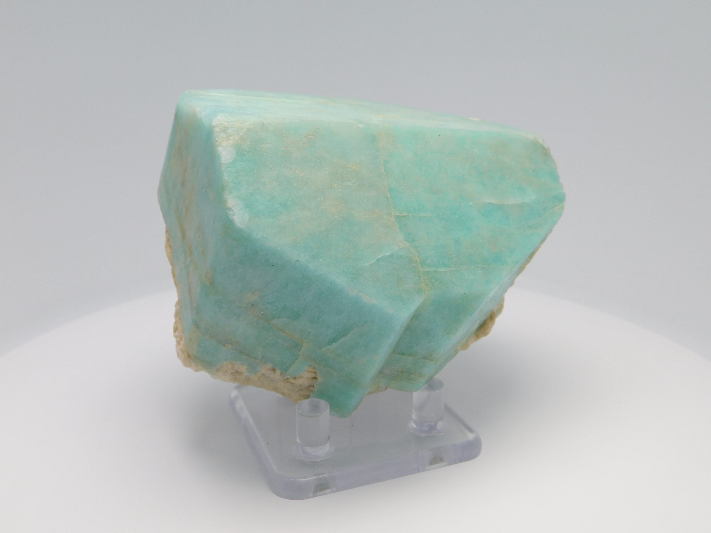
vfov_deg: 39.7
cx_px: 356
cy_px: 266
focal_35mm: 36
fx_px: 739
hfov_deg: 51.4
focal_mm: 6.3
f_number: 3.5
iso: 125
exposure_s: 1/320
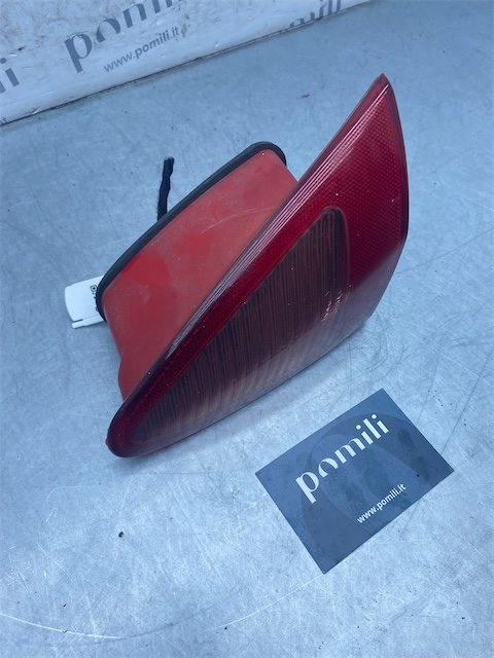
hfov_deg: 53.1
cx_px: 247
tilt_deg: -59.0
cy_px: 329
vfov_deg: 67.3
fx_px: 495
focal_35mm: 26
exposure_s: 1/898
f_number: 1.8
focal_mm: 4.25
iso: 32
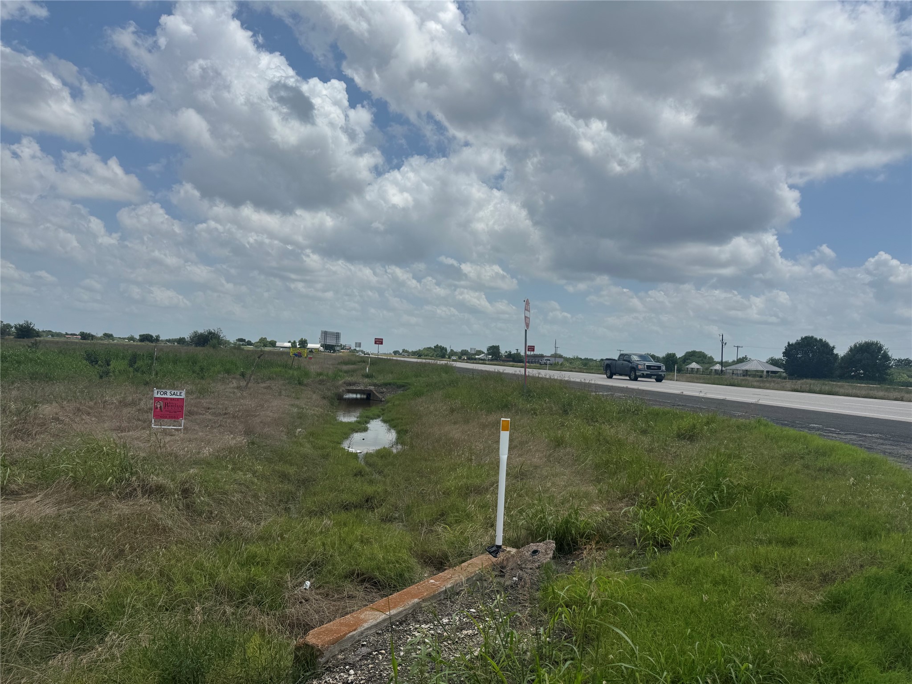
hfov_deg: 71.6
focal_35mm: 24
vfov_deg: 56.8
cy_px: 342
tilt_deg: +0.7
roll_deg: -2.9
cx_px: 456
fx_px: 632
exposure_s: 1/12346
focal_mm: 6.76
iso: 80
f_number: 1.78
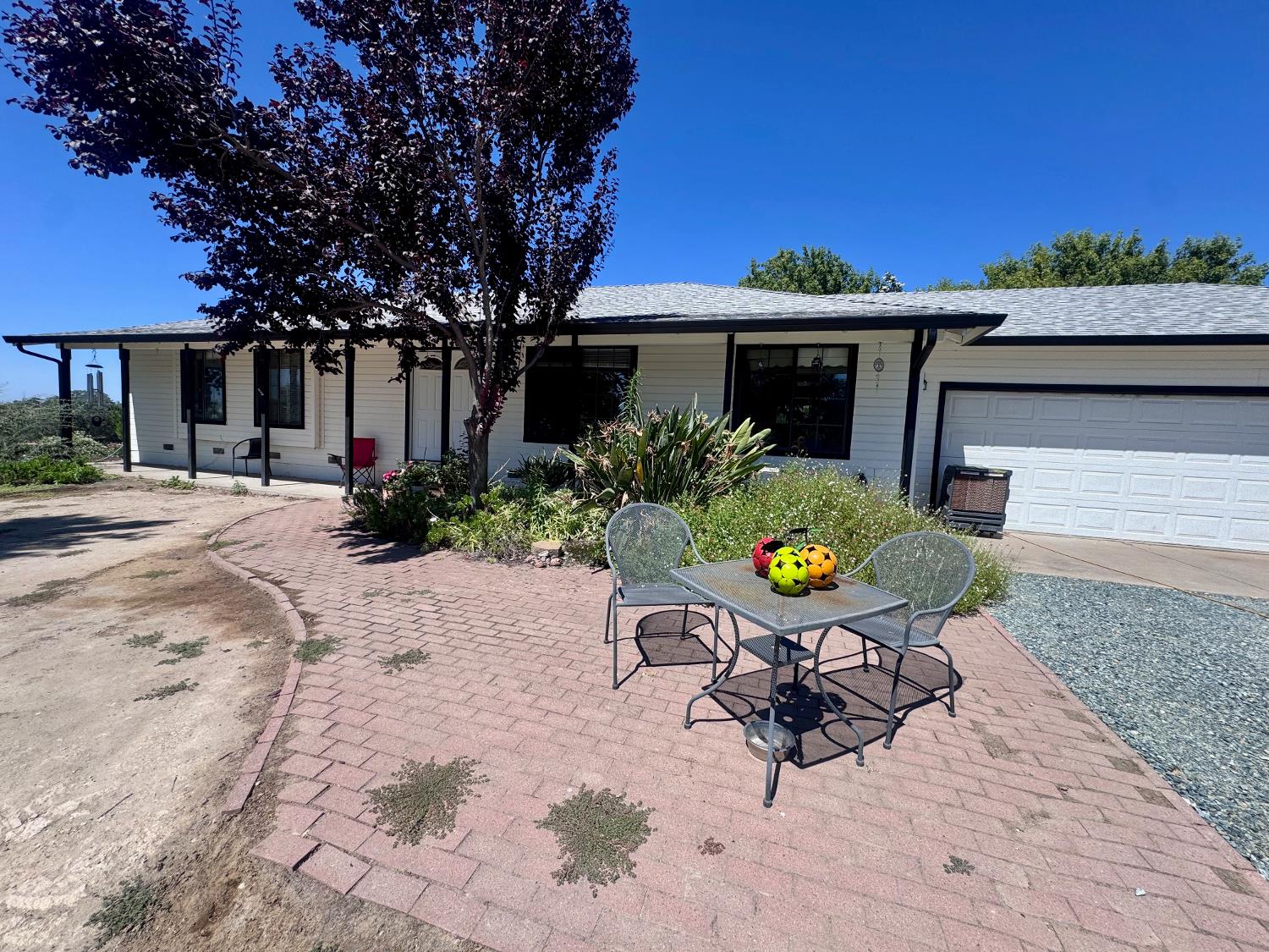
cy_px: 476
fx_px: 513
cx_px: 634
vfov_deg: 85.7
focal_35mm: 14
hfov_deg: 102.1
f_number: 2.2
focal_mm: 2.22
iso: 40
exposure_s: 1/1395
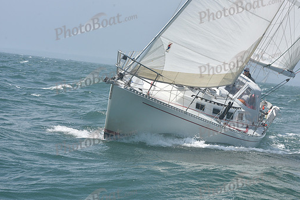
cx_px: 168
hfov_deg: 18.9
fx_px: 900
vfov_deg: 12.7
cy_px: 101
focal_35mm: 108
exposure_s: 1/1000
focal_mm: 95
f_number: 10
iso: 320
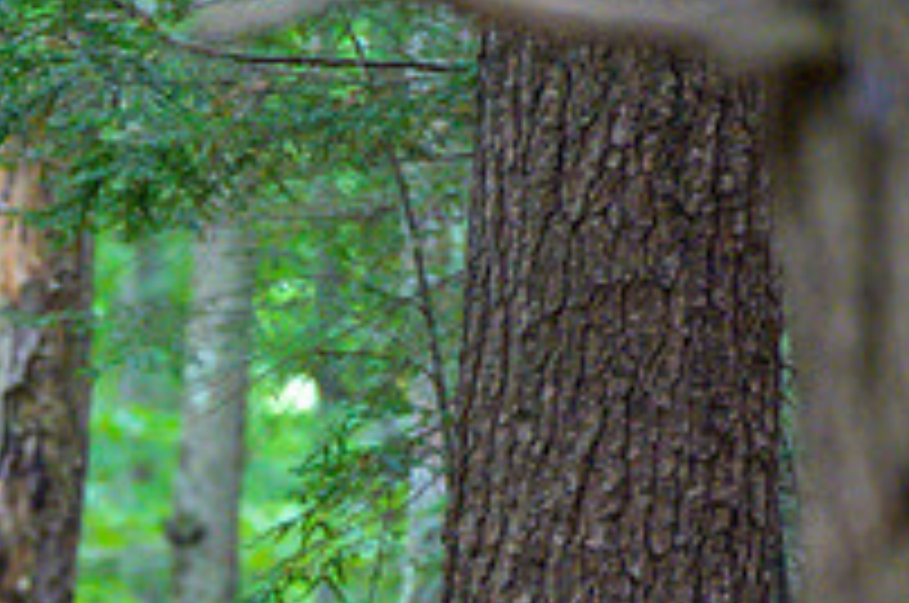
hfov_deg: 3.6
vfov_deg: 2.4
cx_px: -63
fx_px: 14496
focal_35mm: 575
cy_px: 850
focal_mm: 200
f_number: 4
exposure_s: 1/160
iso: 8000
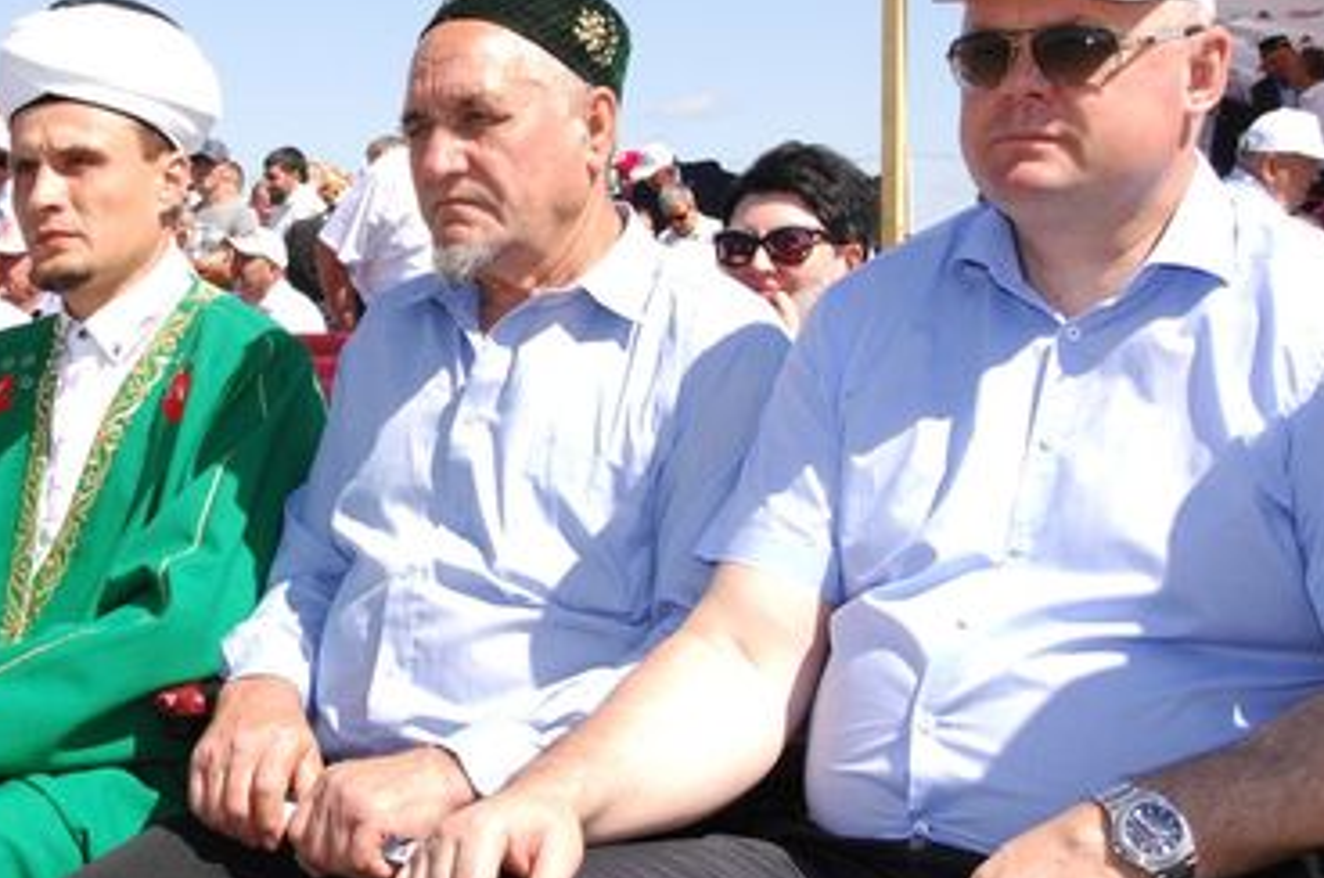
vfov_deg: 17.9
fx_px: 2783
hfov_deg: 26.4
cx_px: 342
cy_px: 284
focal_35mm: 76
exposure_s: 1/250
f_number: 9
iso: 200
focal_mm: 31
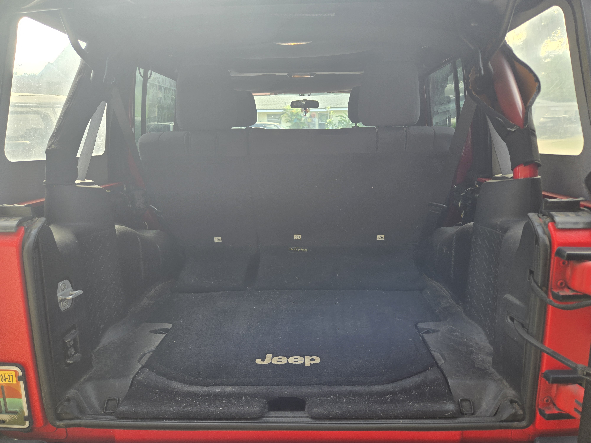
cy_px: 222
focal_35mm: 23
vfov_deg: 58.9
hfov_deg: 73.9
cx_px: 296
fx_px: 393
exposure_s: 1/180
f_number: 1.8
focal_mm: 5.4
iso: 32
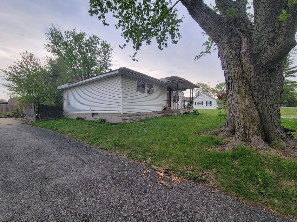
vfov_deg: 89.9
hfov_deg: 106.2
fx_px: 112
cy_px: 111
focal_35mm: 13
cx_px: 148
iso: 64
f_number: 2.2
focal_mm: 2.2
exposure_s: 1/120
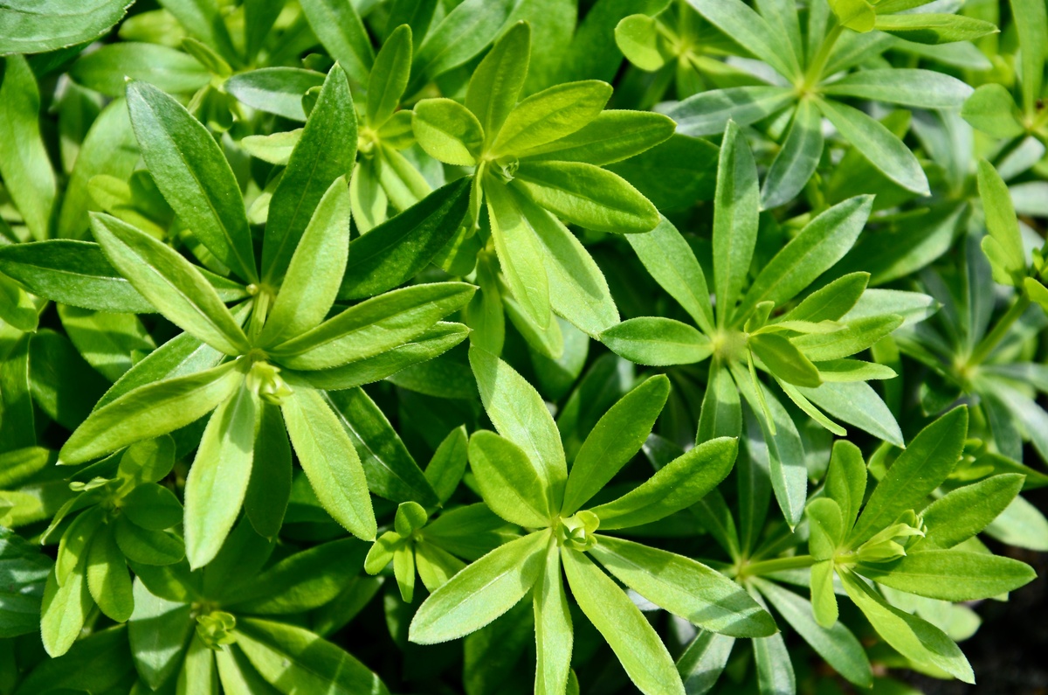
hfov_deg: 13.1
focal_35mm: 158
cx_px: 524
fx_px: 4576
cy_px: 348
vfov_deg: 8.7
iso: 250
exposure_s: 1/250
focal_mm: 105
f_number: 10
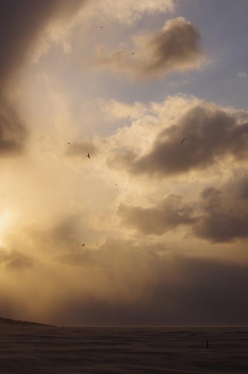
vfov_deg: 27.0
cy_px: 187
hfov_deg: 18.1
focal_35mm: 75
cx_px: 124
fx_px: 777
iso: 200
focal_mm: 50
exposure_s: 1/250
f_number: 11
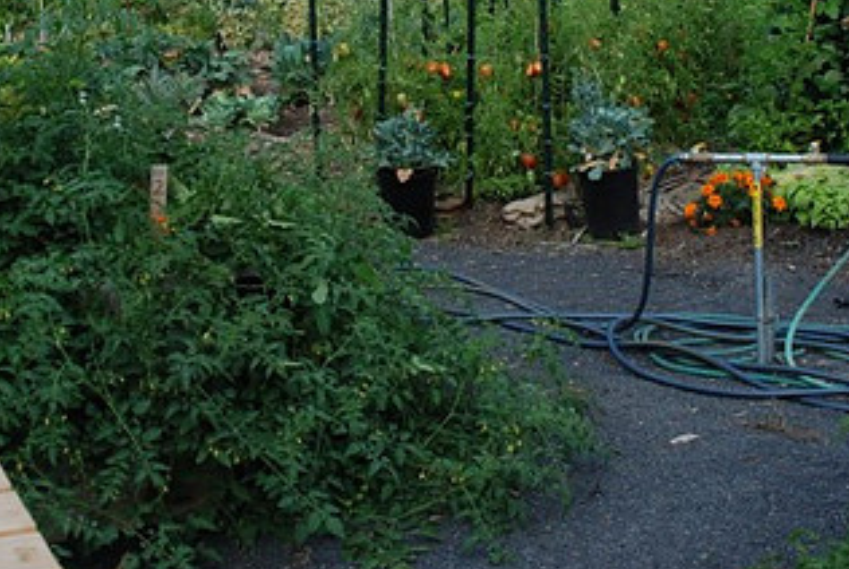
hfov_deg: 30.4
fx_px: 1559
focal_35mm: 66
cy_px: 74
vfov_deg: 20.3
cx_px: 379
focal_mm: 24
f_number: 4
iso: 500
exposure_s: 1/2000
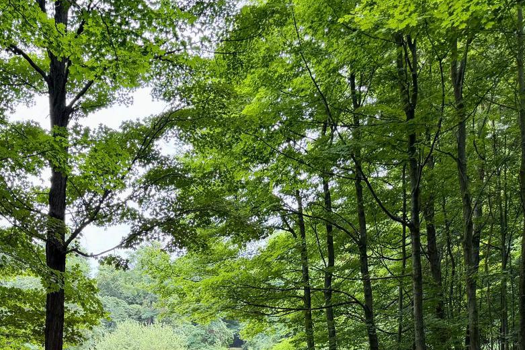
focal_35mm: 46
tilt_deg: -2.7
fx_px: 671
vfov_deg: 27.4
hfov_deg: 40.2
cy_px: 359
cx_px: 75
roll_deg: -2.1
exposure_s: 1/315
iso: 100
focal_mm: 6.76
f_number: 1.78
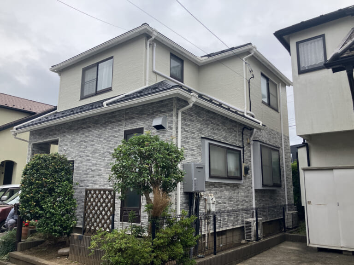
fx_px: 286
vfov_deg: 49.7
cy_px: 132
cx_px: 177
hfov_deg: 63.4
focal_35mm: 28
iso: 32
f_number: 1.8
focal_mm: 3.99
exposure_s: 1/783
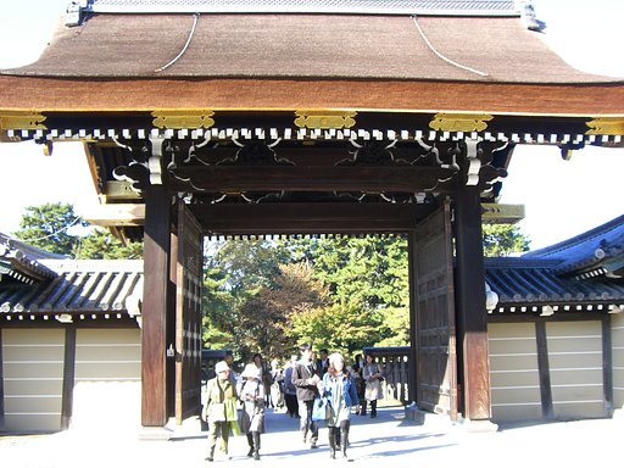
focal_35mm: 38
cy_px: 234
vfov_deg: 37.7
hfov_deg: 49.0
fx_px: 685
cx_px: 312
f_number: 4.3
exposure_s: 1/60
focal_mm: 6.2
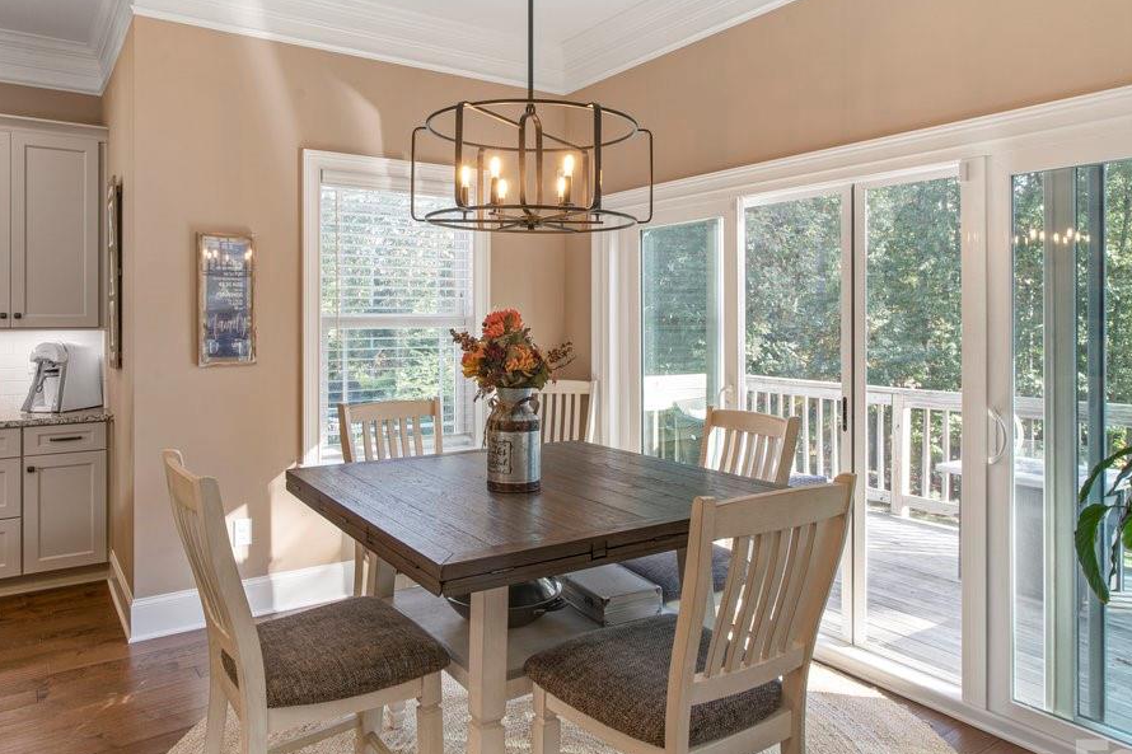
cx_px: 524
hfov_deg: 76.0
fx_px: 723
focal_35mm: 23
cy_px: 346
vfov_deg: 55.0
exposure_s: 1/1.67
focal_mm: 16
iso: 100
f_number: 13
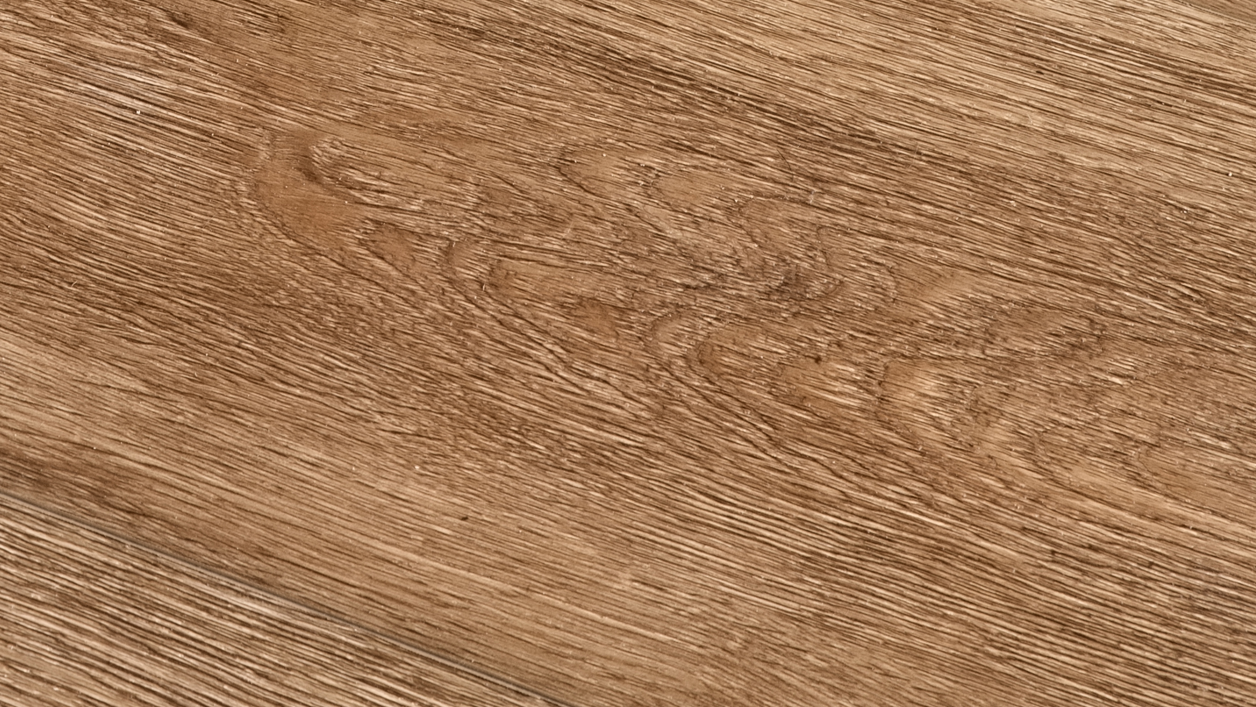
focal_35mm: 105
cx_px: 66
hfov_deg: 19.9
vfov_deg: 11.0
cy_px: -440
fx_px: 3497
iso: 100
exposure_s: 10
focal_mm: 36
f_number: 14
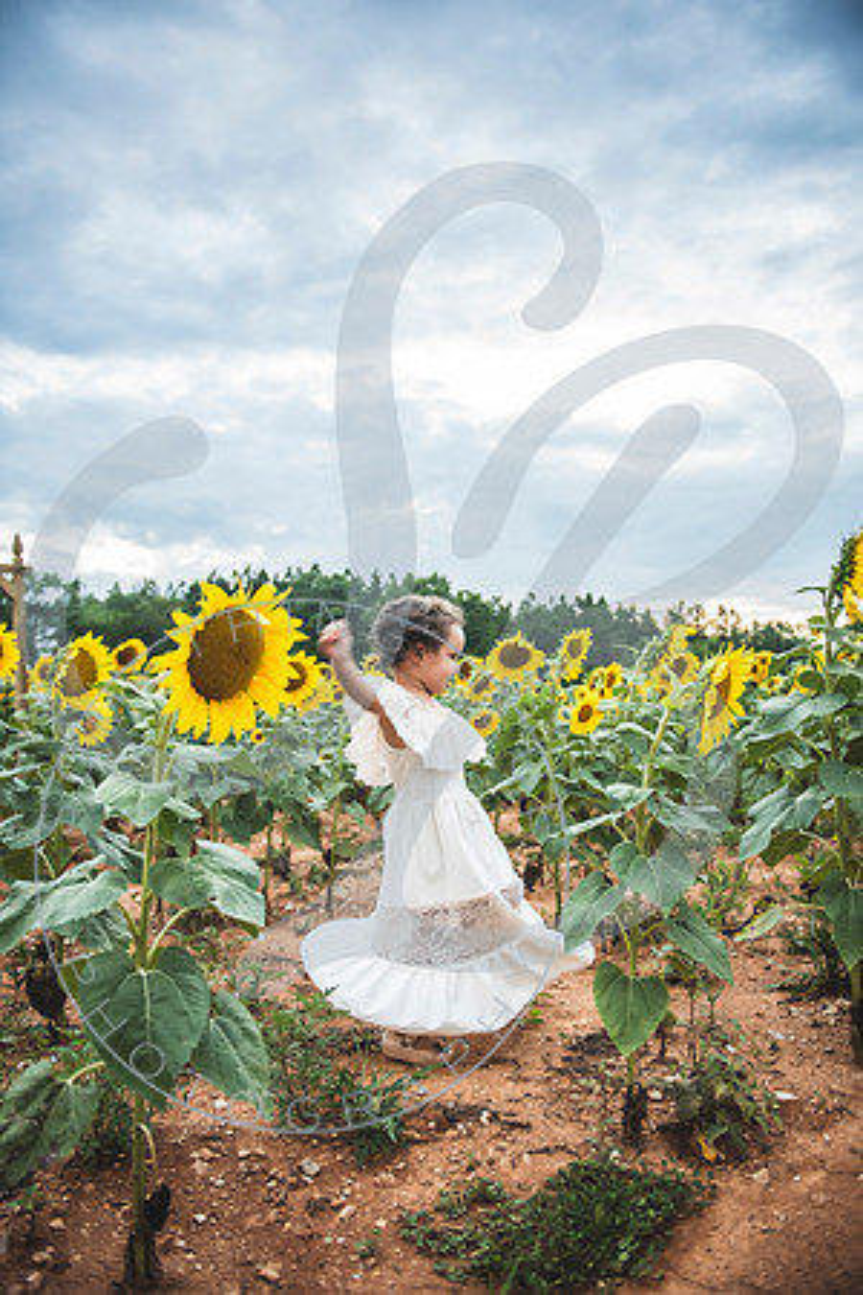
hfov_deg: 53.1
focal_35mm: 24
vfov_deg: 73.7
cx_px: 432
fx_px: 863
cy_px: 648
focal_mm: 24
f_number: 2.8
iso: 320
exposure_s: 1/100
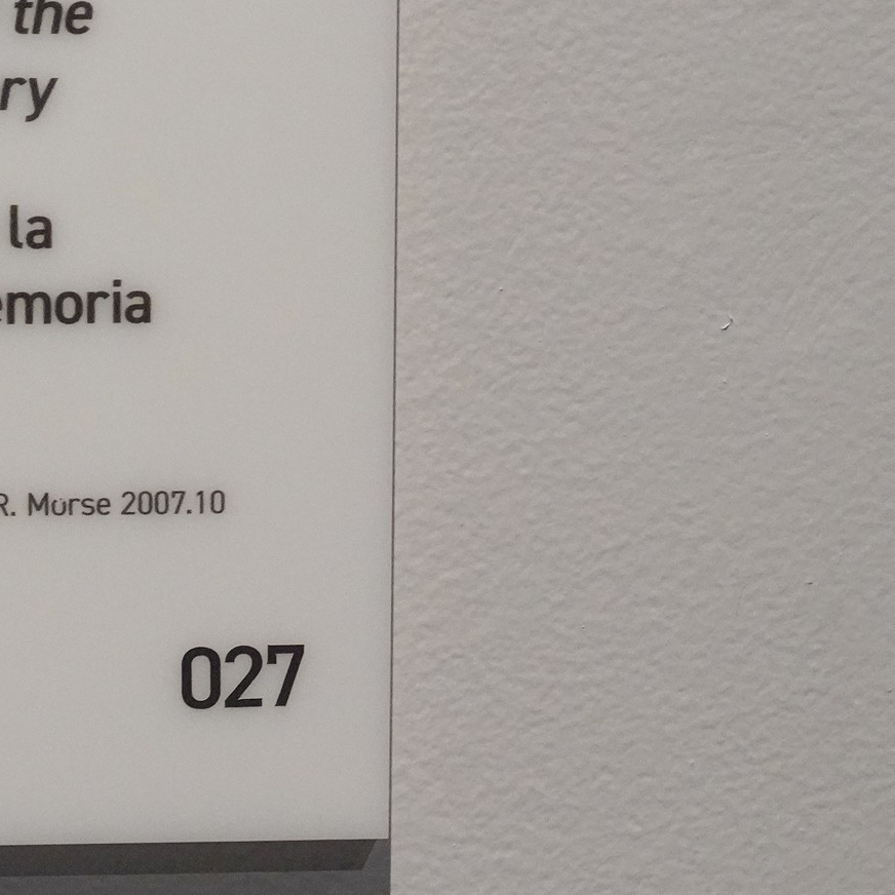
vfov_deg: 14.9
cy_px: 374
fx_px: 3422
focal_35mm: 117
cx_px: -124
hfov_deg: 14.5
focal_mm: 60
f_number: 9
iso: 8000
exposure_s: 1/100
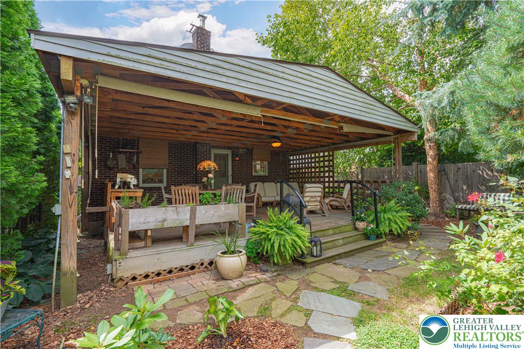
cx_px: 262
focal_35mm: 16
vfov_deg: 73.7
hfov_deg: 96.7
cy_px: 174
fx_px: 233
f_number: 7.1
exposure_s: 1/1000
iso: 320
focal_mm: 16
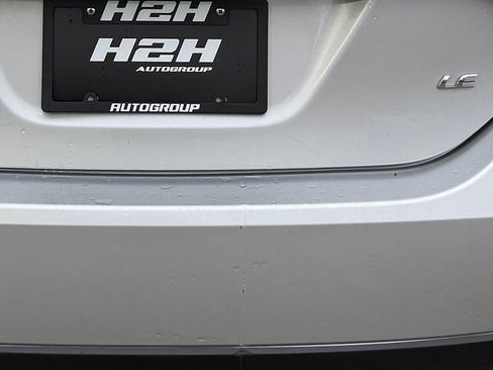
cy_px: 3
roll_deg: -0.7
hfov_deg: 30.3
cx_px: 132
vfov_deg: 22.4
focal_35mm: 63
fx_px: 897
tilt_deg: -11.3
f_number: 1.78
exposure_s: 1/121
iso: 80
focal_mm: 6.76
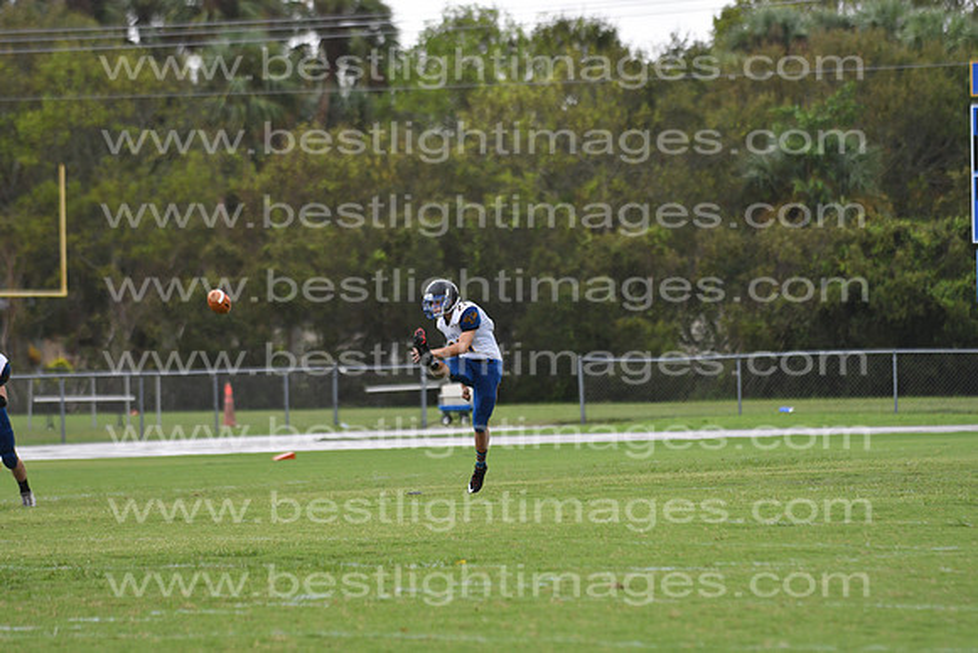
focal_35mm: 210
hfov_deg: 9.8
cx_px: 489
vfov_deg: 6.5
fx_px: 5706
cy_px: 326
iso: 500
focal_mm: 140
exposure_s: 1/2000
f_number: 3.5
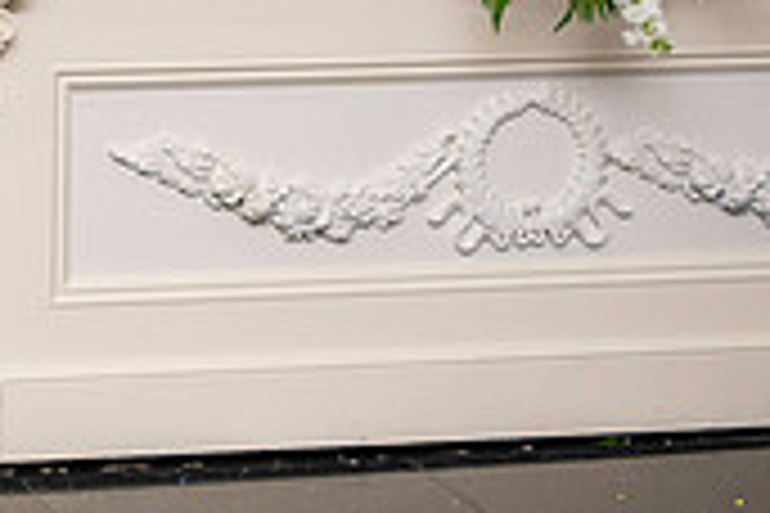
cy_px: -112
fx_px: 3914
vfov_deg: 7.4
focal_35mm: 183
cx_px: -217
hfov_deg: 11.0
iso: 800
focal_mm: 48
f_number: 3.2
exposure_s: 1/125
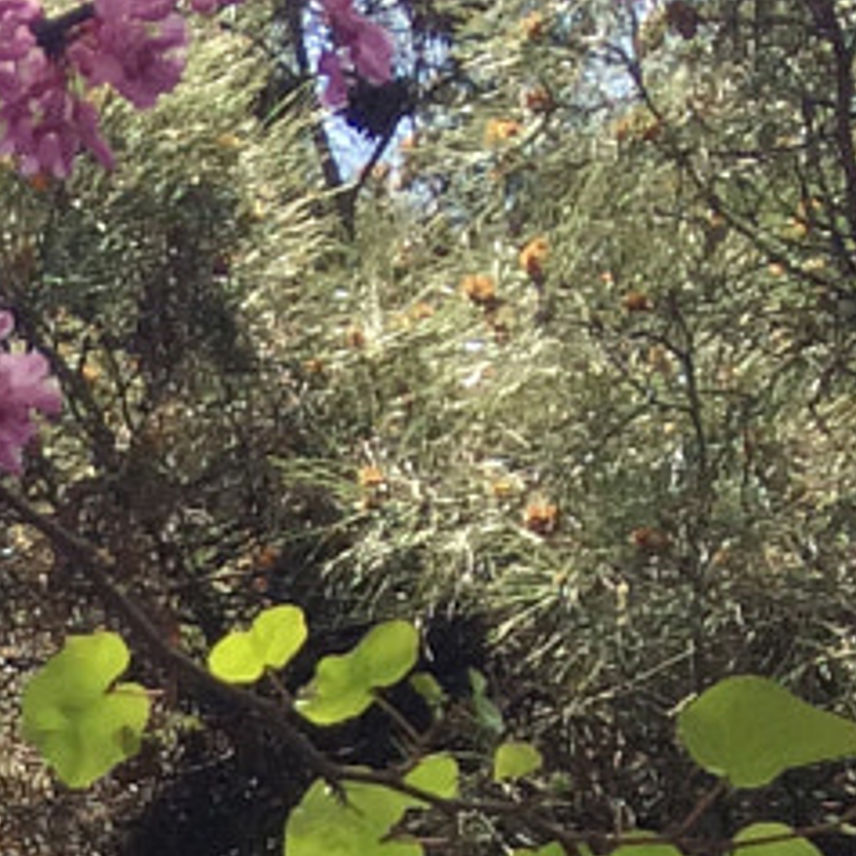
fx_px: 4840
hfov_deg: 9.1
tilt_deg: +56.1
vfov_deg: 8.8
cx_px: -1206
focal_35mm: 173
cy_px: 2308
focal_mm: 4.15
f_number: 2.2
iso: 32
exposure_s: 1/351
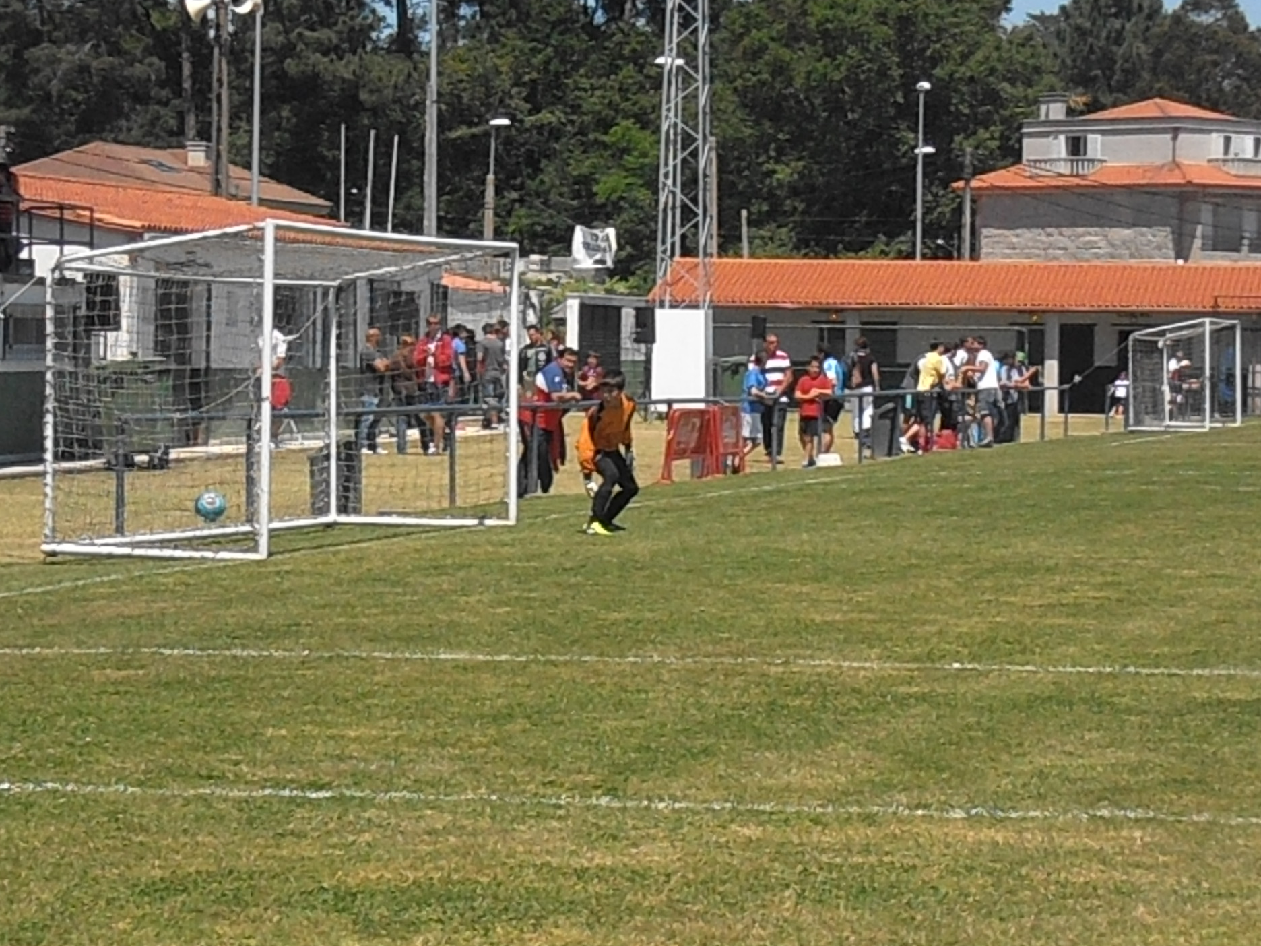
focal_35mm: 151
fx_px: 5501
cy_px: 500
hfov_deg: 13.1
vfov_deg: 9.8
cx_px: 620
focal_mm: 24.39
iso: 400
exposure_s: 1/320
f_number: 15
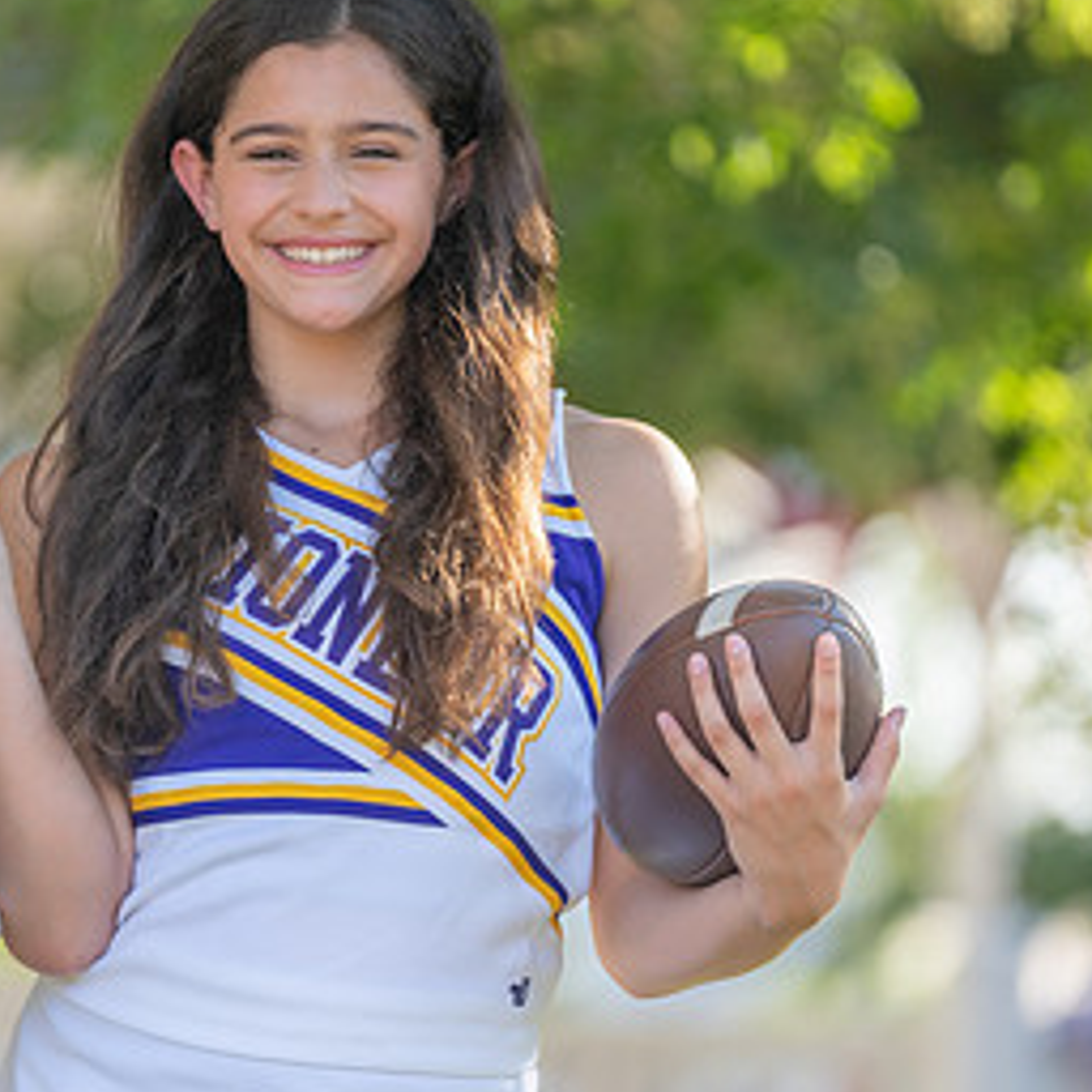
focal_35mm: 352
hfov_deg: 5.0
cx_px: 371
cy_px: 552
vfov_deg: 5.0
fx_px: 12563
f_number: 2.8
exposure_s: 1/320
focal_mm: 179
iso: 100
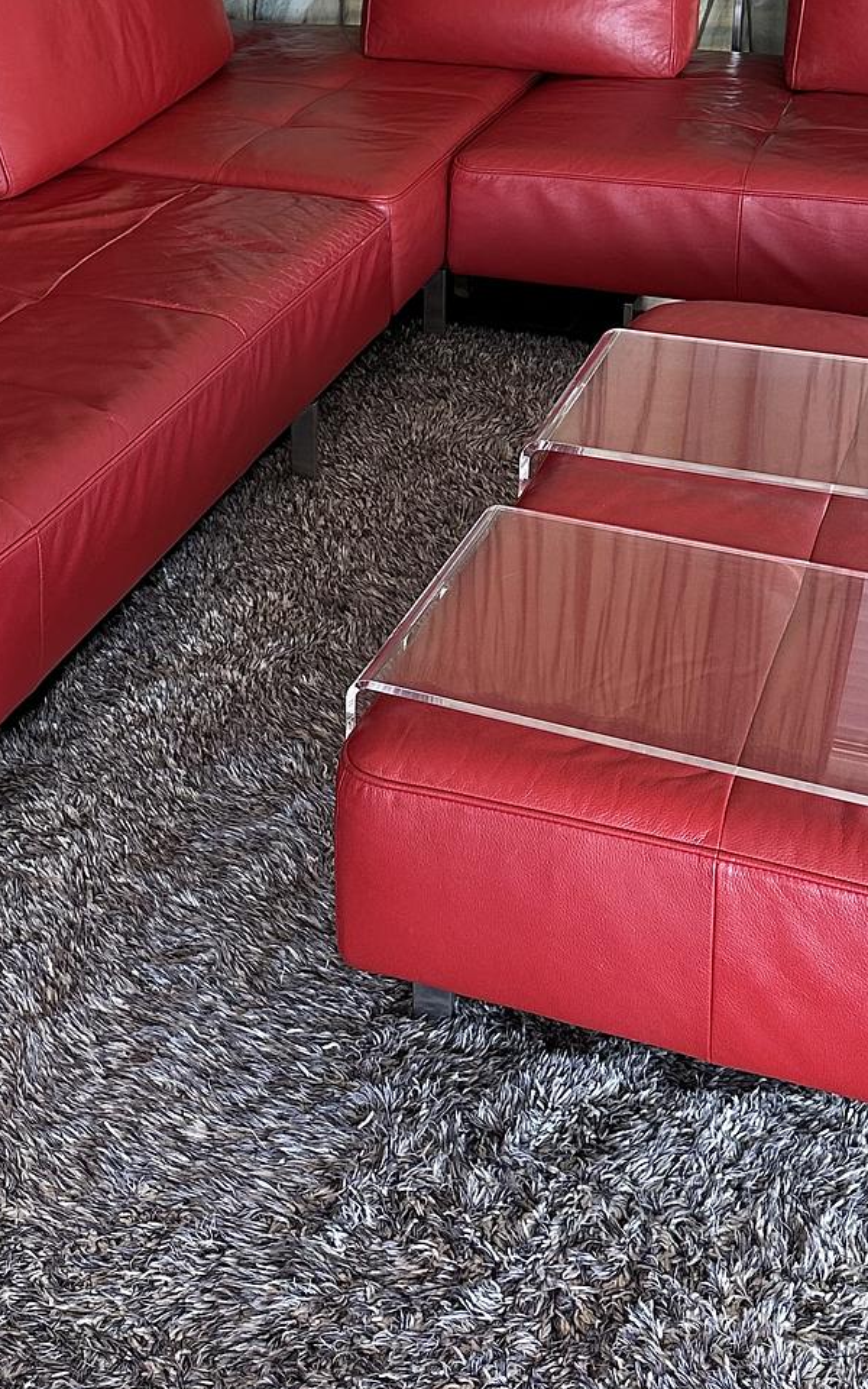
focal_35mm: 53
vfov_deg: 36.8
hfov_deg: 24.1
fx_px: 2006
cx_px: 197
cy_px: 263
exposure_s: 1/98
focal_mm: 6.86
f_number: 1.78
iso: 250
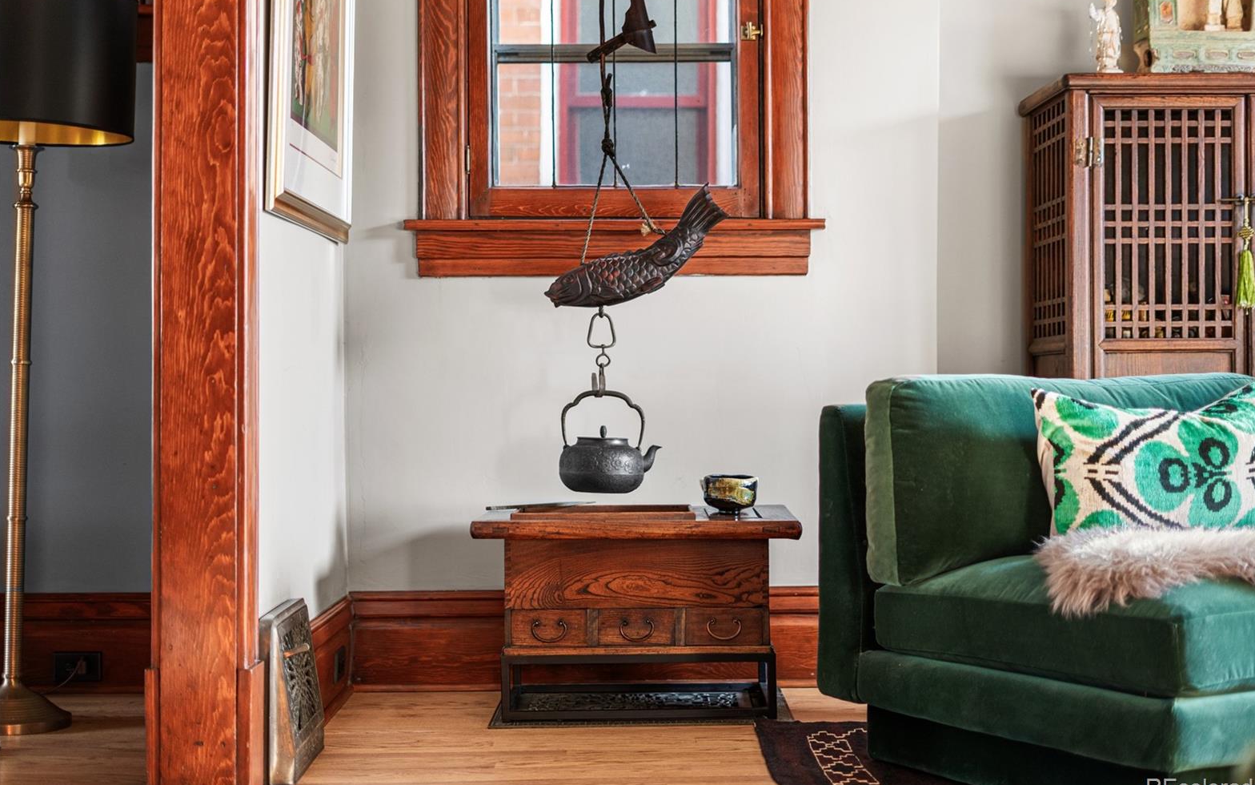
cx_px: 636
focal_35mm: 52
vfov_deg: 24.9
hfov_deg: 38.9
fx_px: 1779
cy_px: 377
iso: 640
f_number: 1.8
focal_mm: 50
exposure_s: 1/20
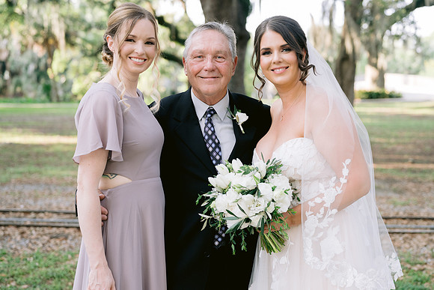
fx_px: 660
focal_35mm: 55
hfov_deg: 36.4
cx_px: 237
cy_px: 151
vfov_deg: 24.8
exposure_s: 1/320
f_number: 2.8
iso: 400
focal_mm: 50
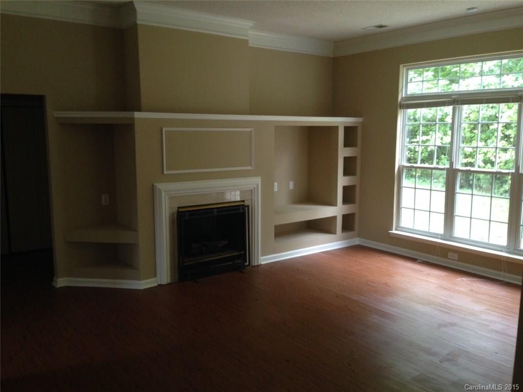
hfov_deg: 55.4
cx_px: 262
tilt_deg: -8.7
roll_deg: +2.4
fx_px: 499
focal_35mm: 33
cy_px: 196
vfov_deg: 42.9
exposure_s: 1/20
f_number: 2.4
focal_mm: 4.12
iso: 160
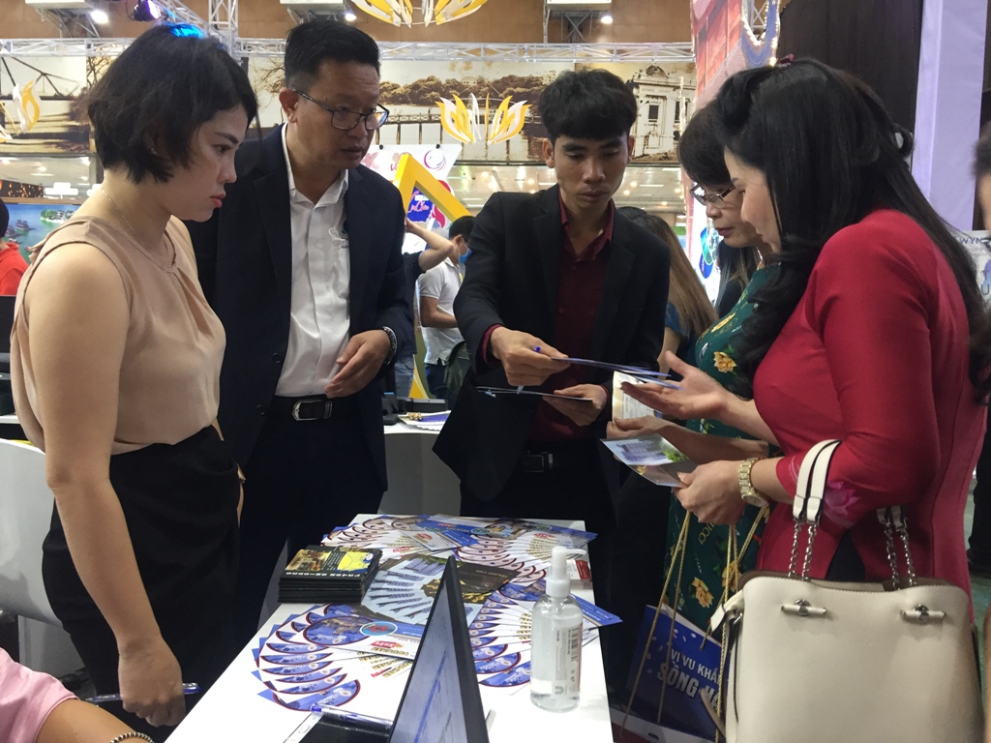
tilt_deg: -5.9
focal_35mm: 29
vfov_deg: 48.2
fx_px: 830
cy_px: 372
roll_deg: -3.0
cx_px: 496
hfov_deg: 61.7
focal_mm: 4.15
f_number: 2.2
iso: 125
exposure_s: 1/33
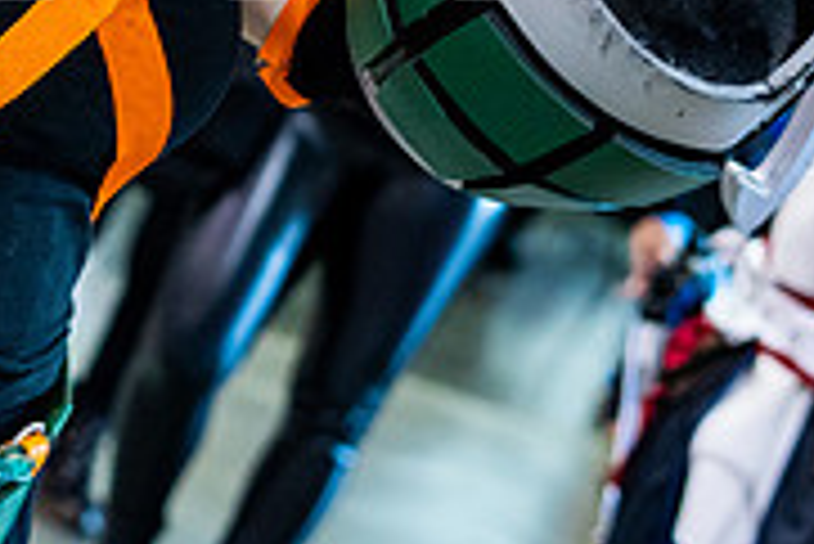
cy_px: -200
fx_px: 3621
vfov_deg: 8.5
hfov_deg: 12.7
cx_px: 58
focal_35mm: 160
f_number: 2.5
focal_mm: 50
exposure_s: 1/320
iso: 2000
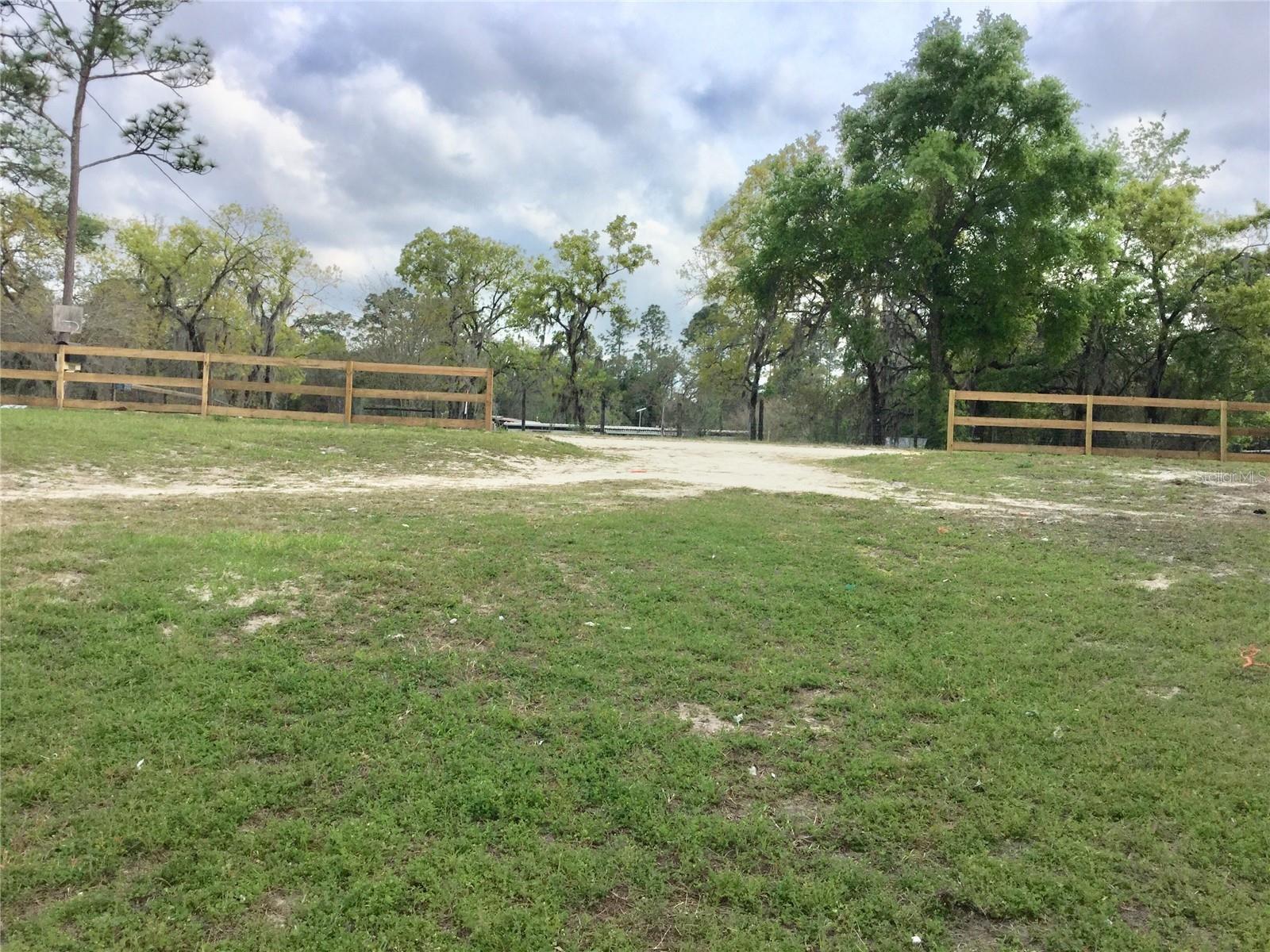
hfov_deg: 58.4
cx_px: 635
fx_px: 1137
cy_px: 476
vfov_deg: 45.4
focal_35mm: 31
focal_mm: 3.3
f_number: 2.4
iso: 25
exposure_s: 1/895
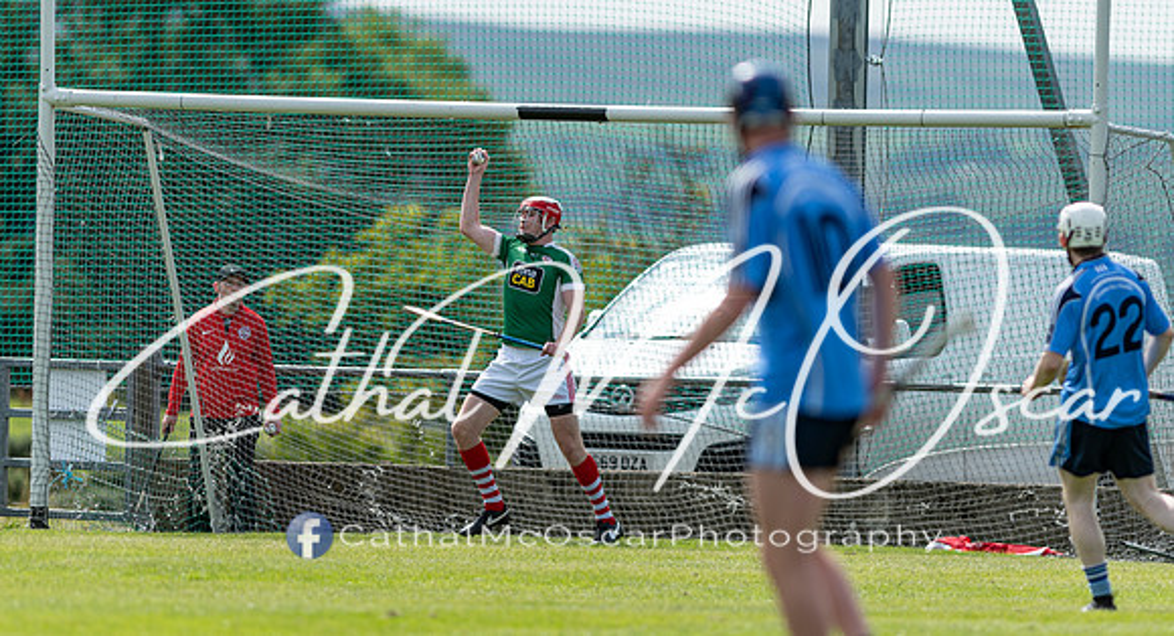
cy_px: 275
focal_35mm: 516
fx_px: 15920
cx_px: 555
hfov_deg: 4.2
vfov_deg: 2.3
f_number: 2.8
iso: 100
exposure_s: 1/1600
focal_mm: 300
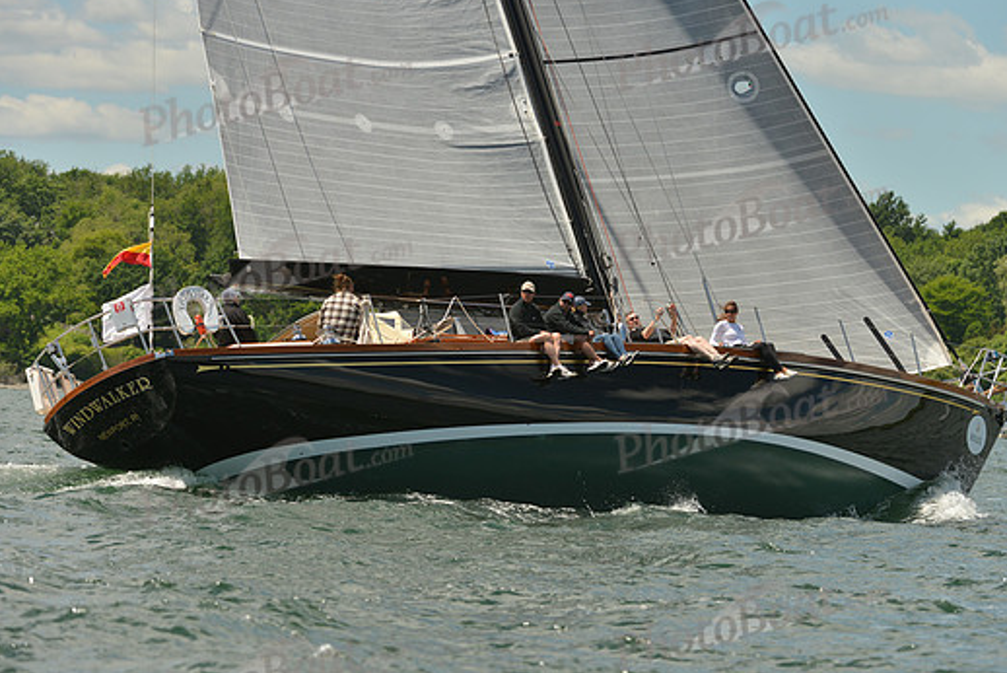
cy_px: 349
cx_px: 515
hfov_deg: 9.2
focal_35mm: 224
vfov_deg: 6.1
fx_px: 6269
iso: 200
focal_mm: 200
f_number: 5.6
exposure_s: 1/1000
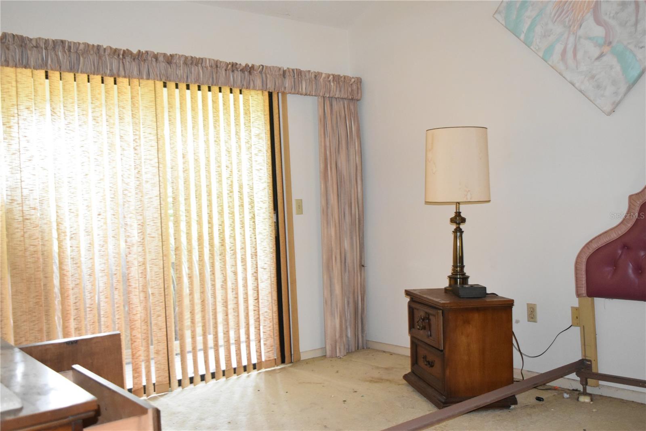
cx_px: 323
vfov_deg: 36.9
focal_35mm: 36
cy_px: 216
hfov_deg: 53.1
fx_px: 646
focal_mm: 24
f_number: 4
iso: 3200
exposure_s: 1/60
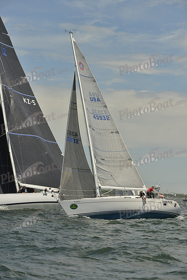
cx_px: 94
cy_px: 140
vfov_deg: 16.4
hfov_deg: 11.0
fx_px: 973
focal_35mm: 125
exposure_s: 1/1600
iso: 280
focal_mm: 125
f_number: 10
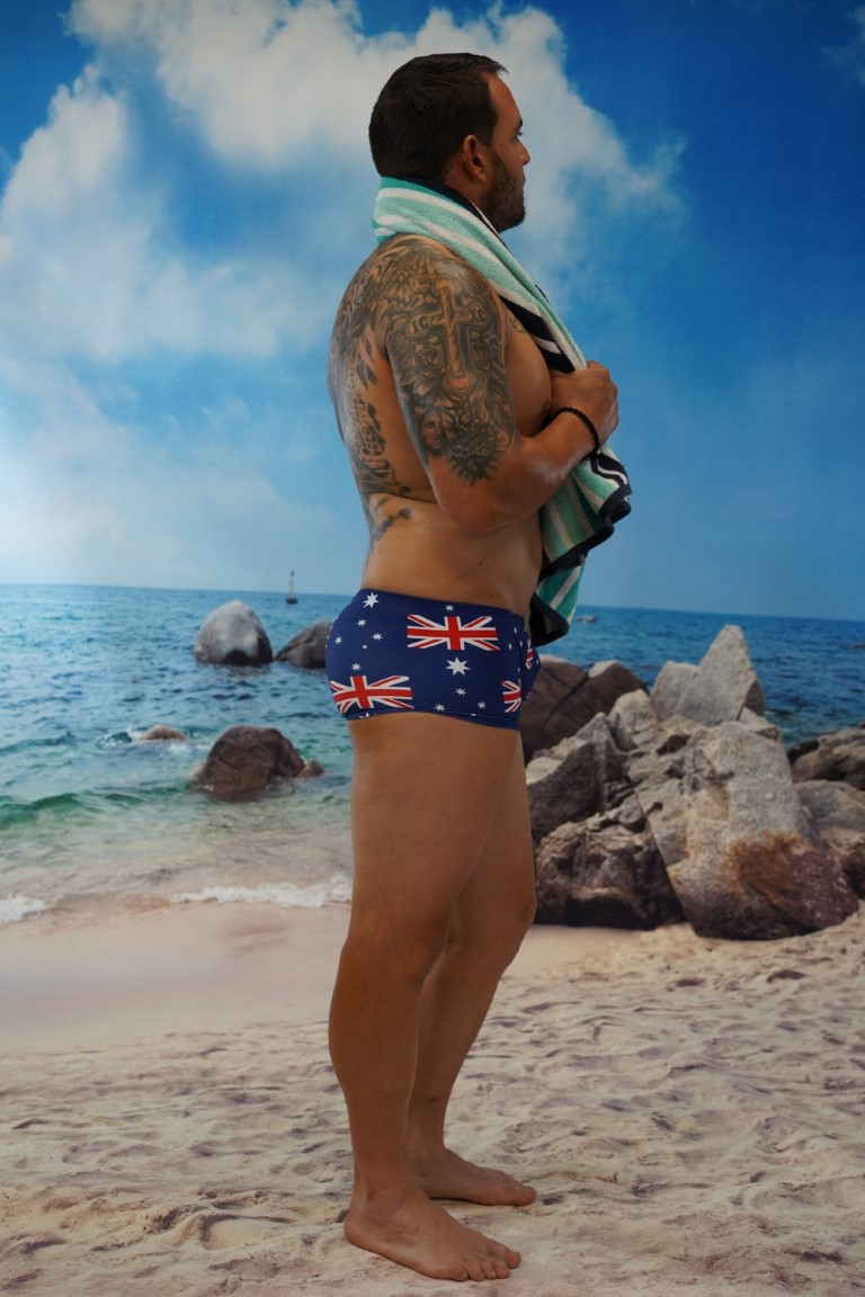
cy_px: 648
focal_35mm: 40
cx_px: 432
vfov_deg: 48.5
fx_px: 1442
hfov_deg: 33.4
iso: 800
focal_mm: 40
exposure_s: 1/125
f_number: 5
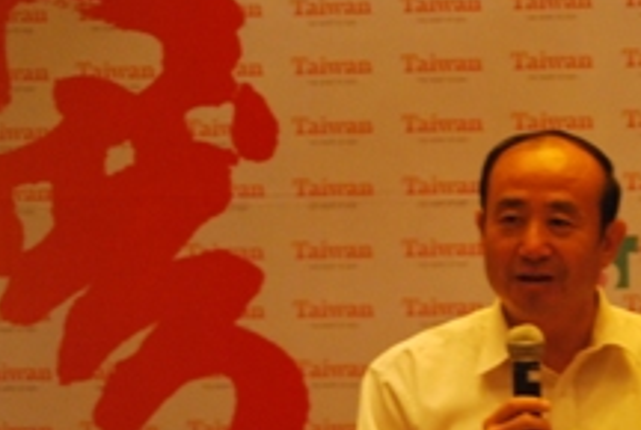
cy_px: 423
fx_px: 3052
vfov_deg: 8.0
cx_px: 552
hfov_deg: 11.9
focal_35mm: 171
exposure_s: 1/20
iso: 1600
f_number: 5.6
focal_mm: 55
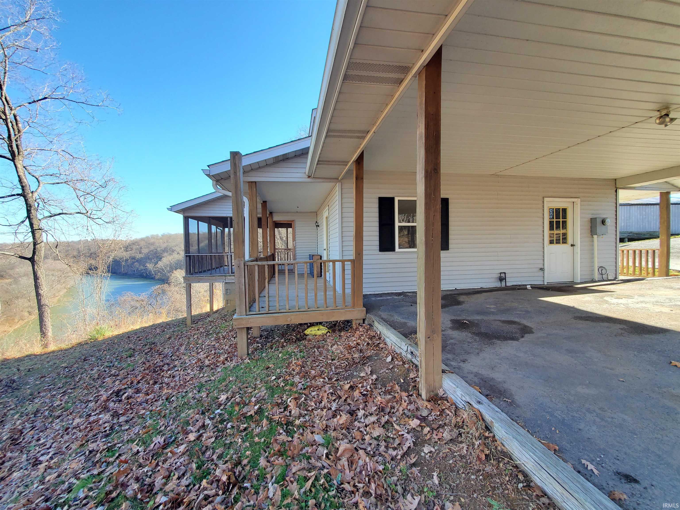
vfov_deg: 89.9
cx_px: 340
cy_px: 255
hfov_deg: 106.2
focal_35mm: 13
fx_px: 255
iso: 50
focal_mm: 1.8
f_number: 2.2
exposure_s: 1/205
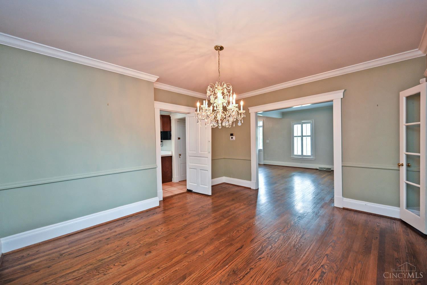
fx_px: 166
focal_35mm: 14
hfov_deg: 104.3
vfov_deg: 81.2
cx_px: 214
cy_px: 142
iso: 450
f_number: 4
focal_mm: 14
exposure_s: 1/60
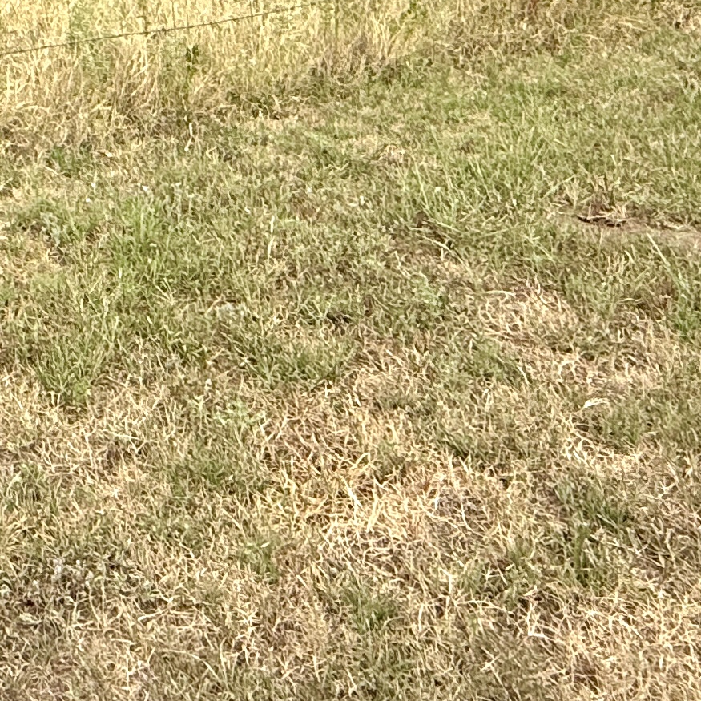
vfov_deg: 26.0
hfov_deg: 27.7
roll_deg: +0.8
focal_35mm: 57
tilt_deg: -4.0
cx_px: -51
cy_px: -195
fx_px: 1306
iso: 50
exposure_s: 1/2024
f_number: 2.2
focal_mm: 2.22
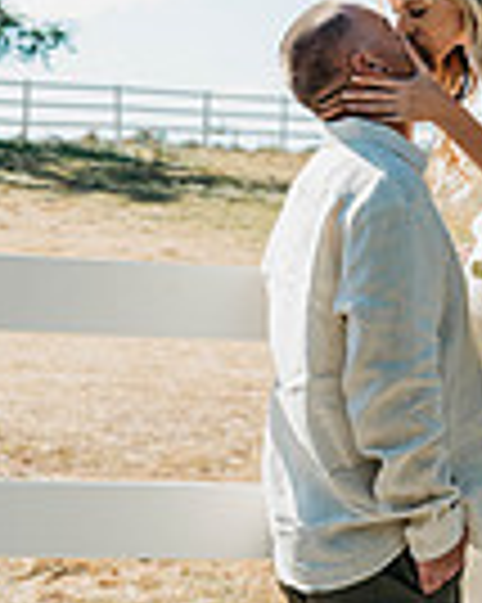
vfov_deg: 19.0
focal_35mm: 101
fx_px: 1803
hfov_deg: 15.0
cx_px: 468
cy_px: 378
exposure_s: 1/1250
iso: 100
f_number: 2.8
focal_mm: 32
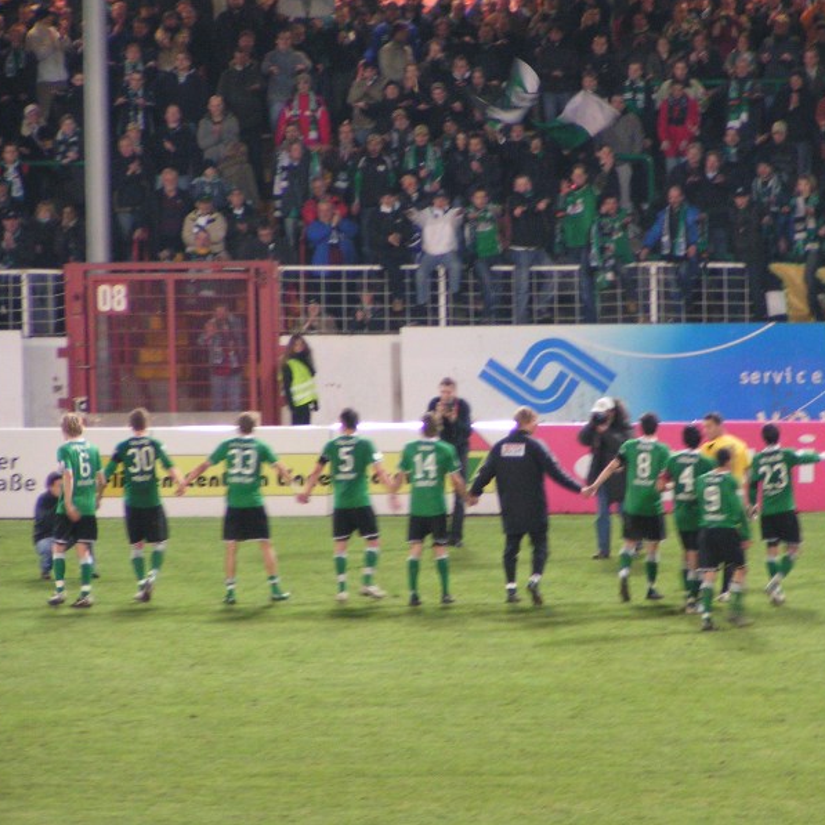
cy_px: 412
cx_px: 488
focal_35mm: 321
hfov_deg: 5.5
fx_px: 8655
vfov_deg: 5.5
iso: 200
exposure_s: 1/25
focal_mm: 41.4
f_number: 3.5
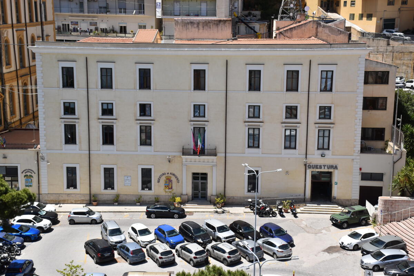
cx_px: 207
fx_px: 655
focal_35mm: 57
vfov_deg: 23.8
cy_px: 138
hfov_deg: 35.1
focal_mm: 38
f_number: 10
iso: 200
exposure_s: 1/400
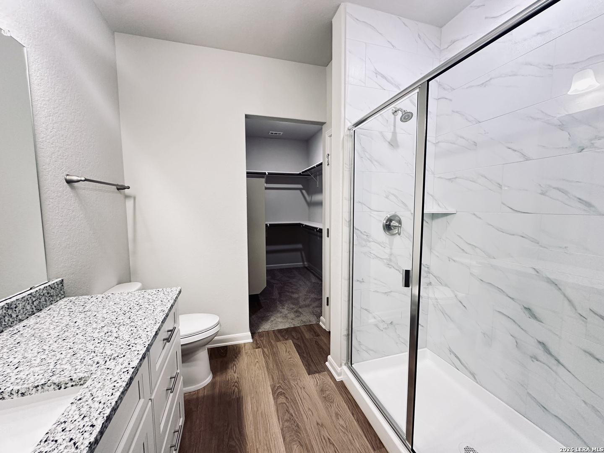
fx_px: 244
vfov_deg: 85.7
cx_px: 302
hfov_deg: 102.1
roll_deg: +0.2
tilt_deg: -4.0
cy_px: 226
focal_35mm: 14
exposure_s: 1/60
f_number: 2.2
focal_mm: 2.22
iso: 400
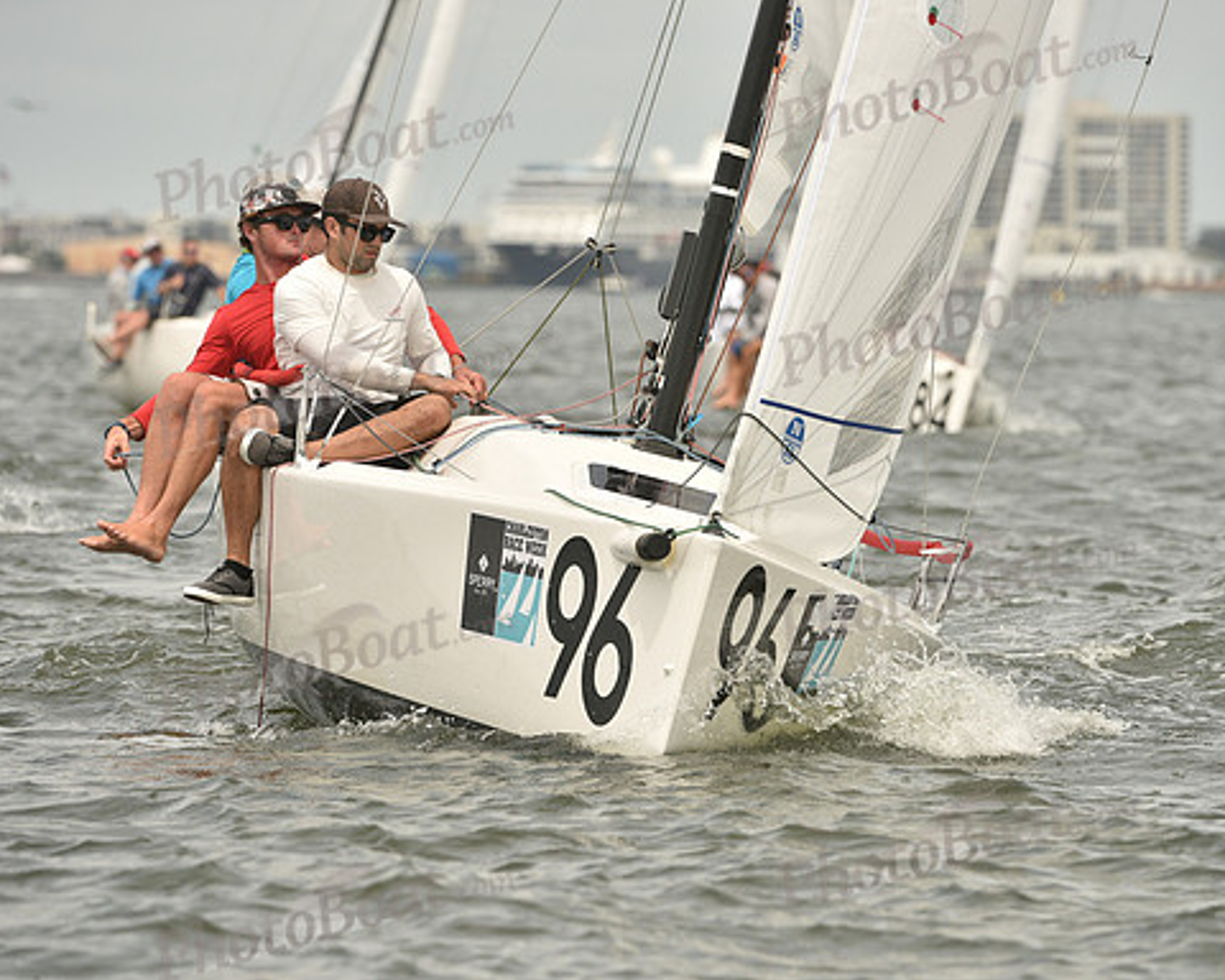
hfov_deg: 5.2
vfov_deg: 4.1
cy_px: 489
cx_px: 648
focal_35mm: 374
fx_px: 13559
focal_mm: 330
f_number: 7.1
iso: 320
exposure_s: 1/1250
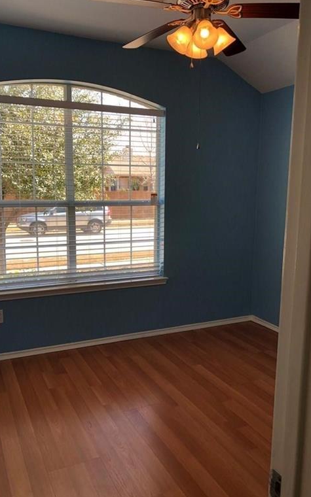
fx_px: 407
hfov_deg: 41.8
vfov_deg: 62.9
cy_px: 249
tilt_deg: -8.5
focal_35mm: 30
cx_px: 138
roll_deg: +0.0
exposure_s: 1/120
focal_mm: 3.99
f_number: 1.8
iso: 40
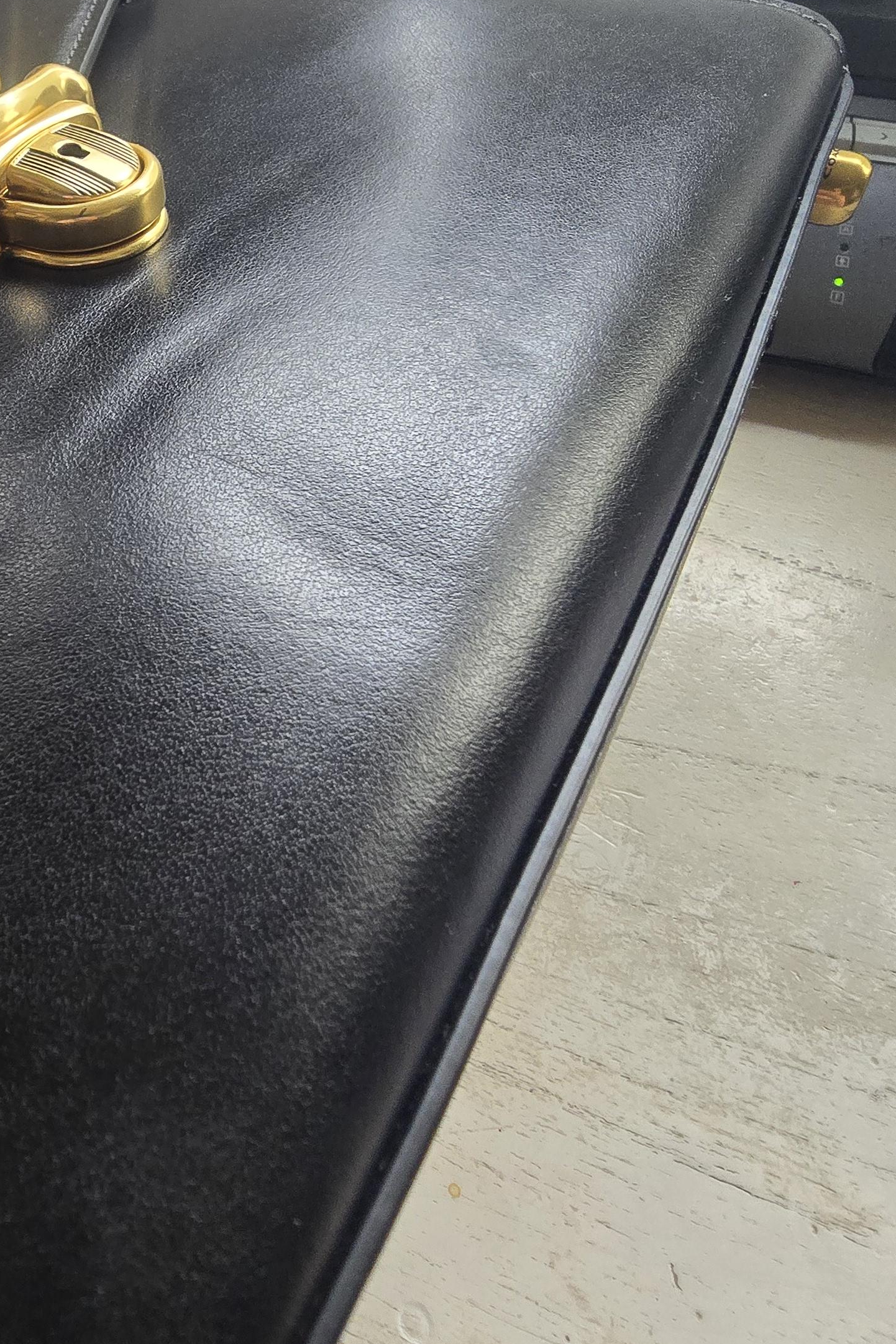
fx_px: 933
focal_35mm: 25
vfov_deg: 69.8
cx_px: 91
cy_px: 468
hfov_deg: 46.4
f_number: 2.2
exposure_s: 1/60
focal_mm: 2.2
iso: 250
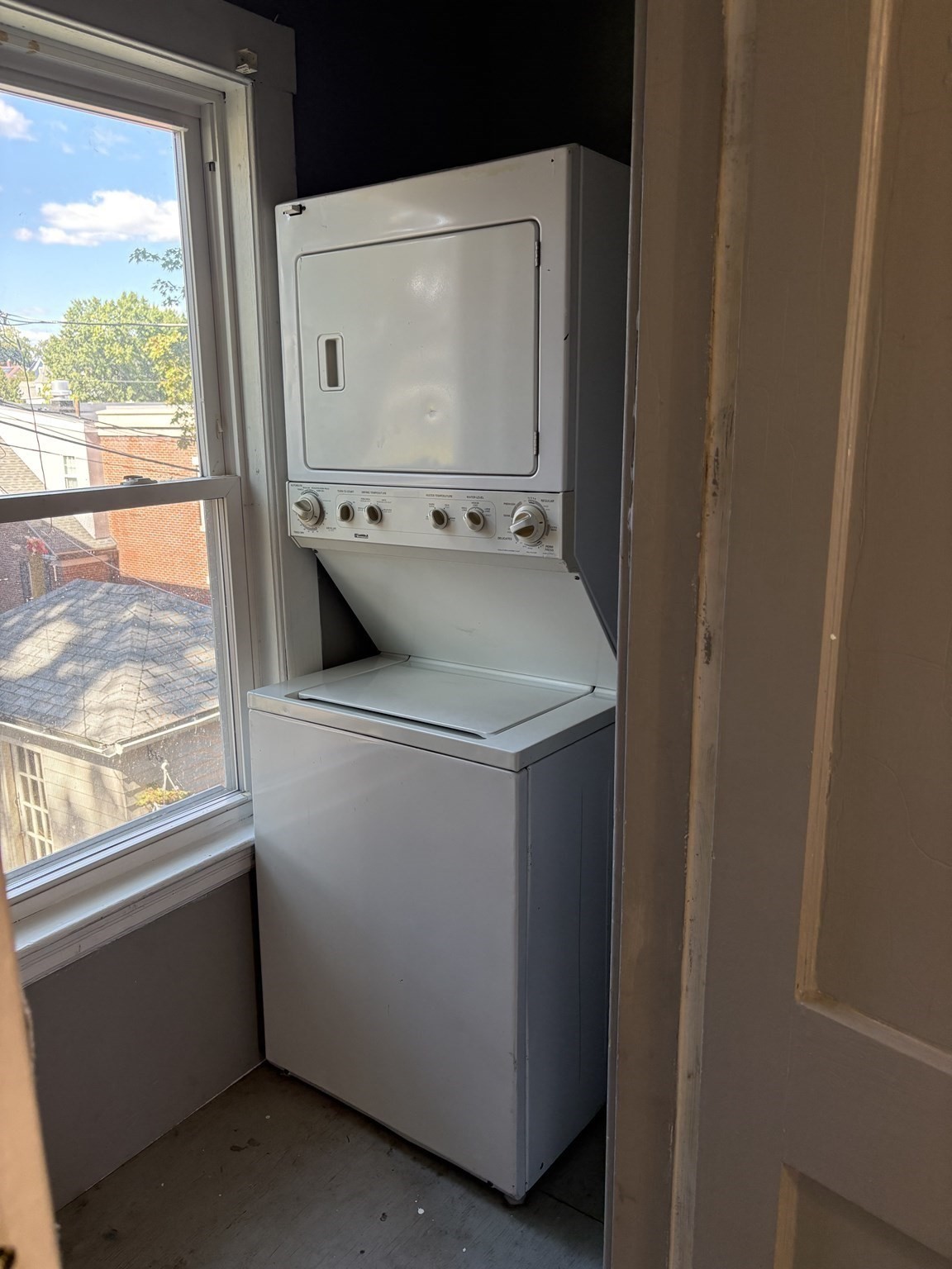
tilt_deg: -12.4
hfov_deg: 53.1
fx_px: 953
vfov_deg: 67.3
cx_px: 476
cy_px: 634
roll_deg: +0.5
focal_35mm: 26
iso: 125
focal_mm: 5.96
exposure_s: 1/133
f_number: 1.6
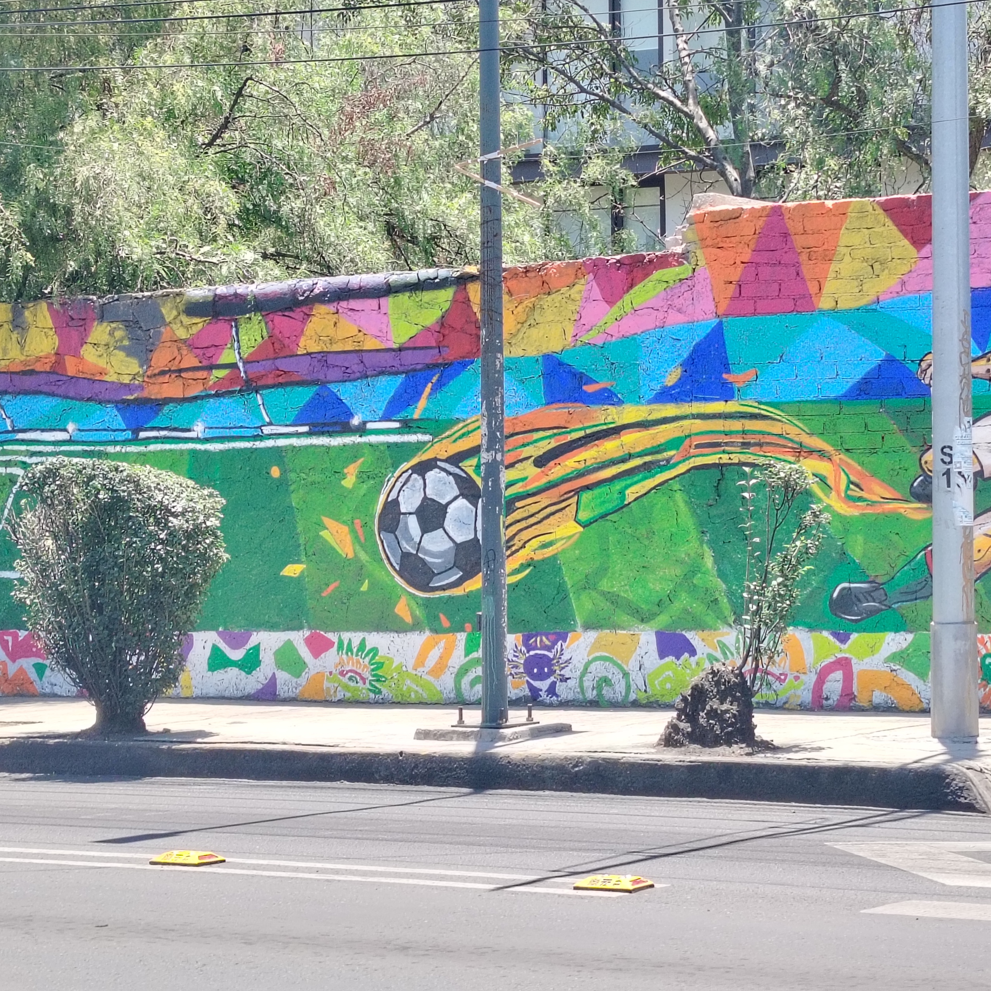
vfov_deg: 17.6
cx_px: 648
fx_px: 3207
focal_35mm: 99
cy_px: 406
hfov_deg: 17.5
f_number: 1.75
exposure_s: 1/318
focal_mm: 5.25
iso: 100
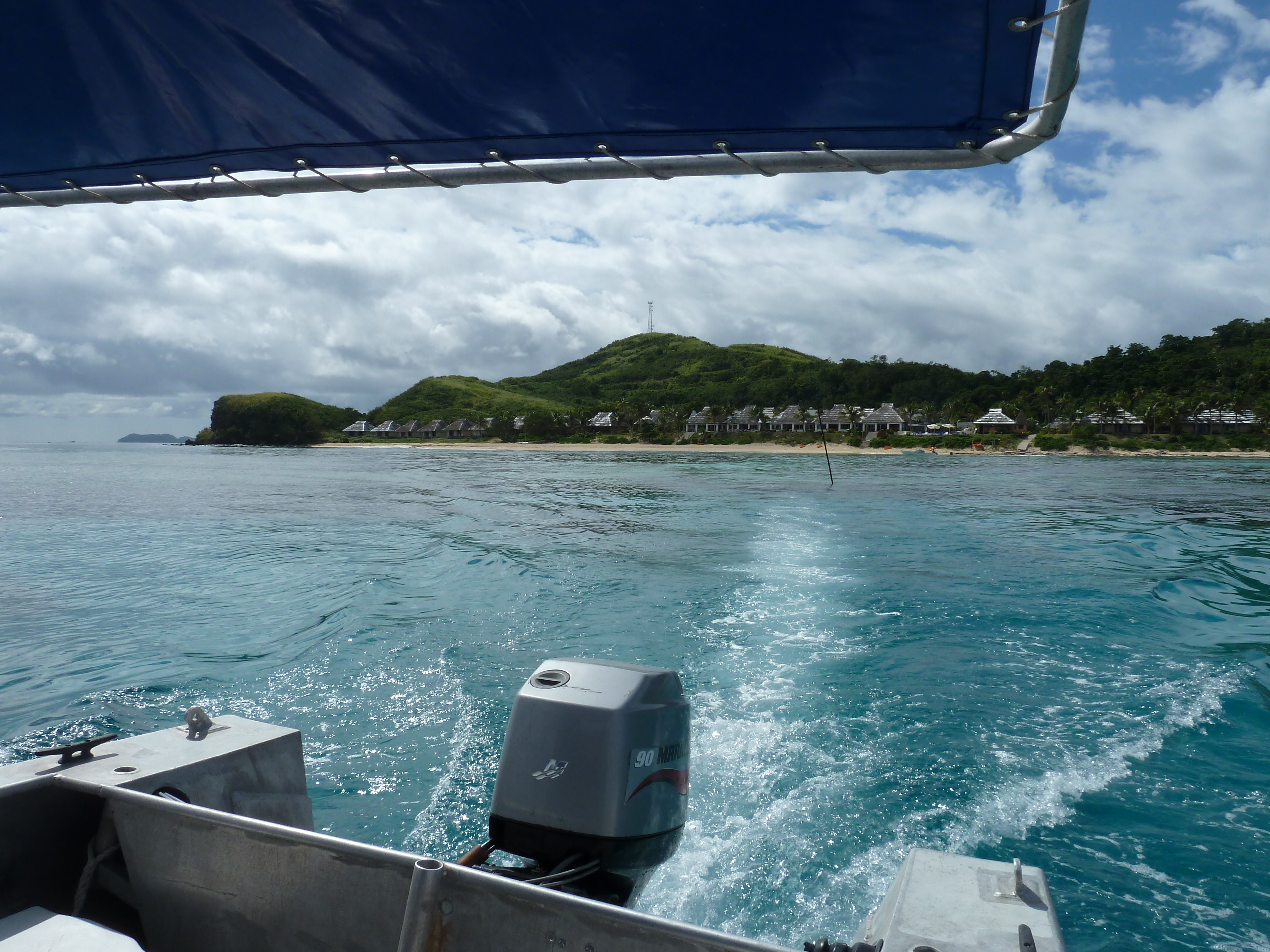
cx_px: 635
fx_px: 917
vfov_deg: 54.9
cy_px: 476
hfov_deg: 69.4
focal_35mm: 25
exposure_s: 1/800
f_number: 5.6
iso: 80
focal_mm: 4.1
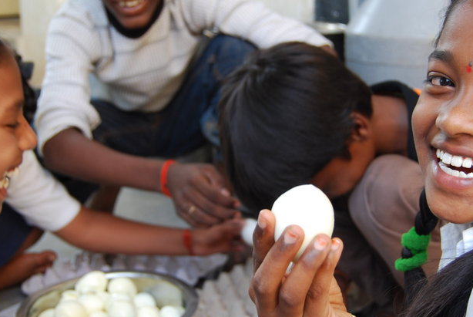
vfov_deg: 21.0
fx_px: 855
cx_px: 262
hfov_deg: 30.9
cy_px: 159
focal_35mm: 65
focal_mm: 26
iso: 200
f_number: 4.5
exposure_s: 1/80
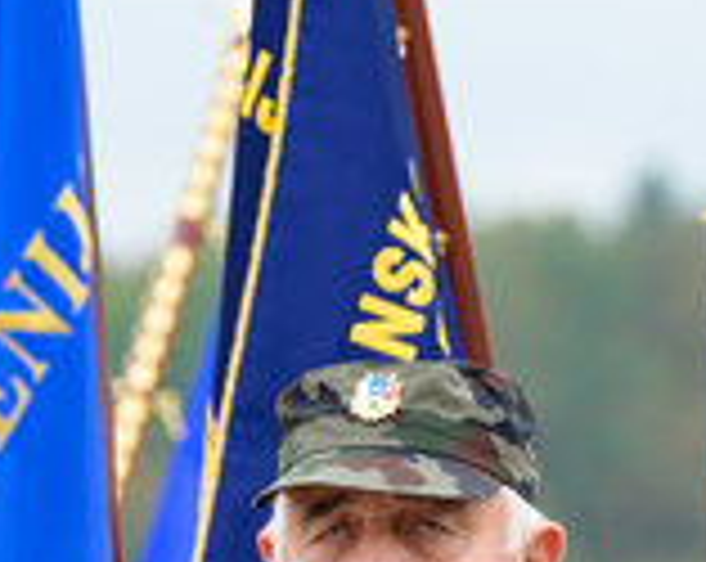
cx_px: 481
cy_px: 537
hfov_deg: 3.6
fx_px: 11221
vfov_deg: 2.9
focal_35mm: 538
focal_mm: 200
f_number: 5.6
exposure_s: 1/800
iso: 800
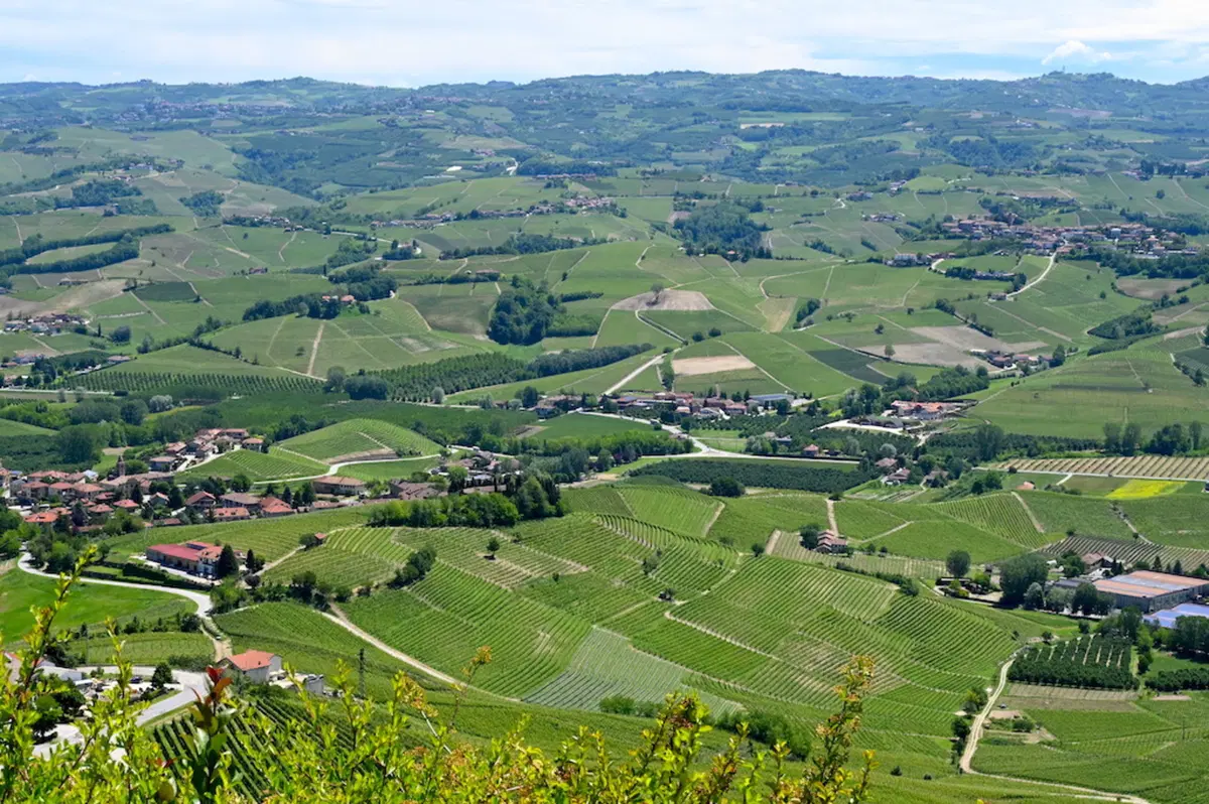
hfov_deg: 28.9
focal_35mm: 70
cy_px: 402
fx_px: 2349
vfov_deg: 19.4
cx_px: 604
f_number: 22
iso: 4000
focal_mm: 70
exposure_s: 1/1000
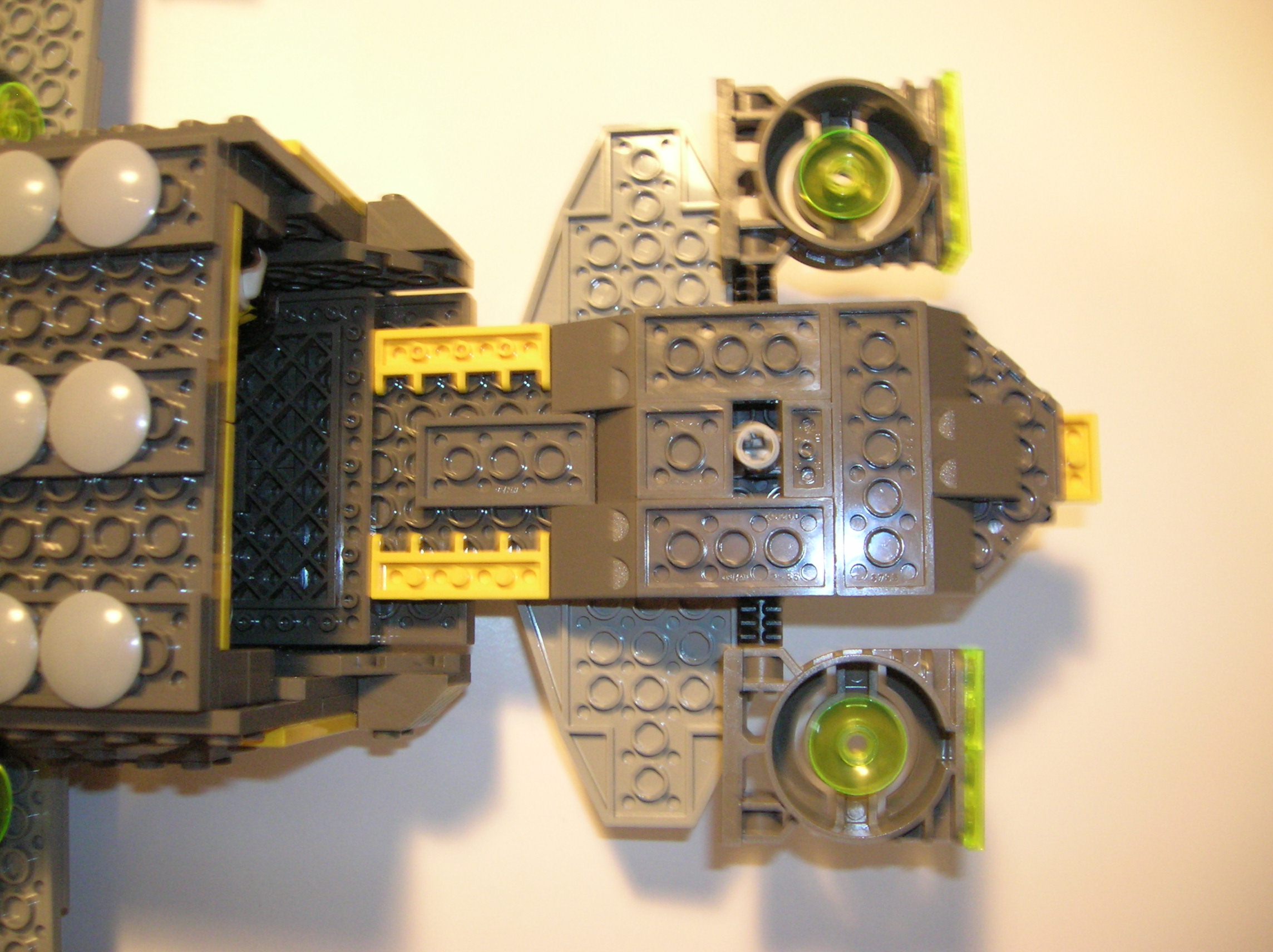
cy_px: 476
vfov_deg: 41.7
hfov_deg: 54.0
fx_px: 1249
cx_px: 636
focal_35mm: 34
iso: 200
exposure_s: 1/8.1
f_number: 2.9
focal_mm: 5.7
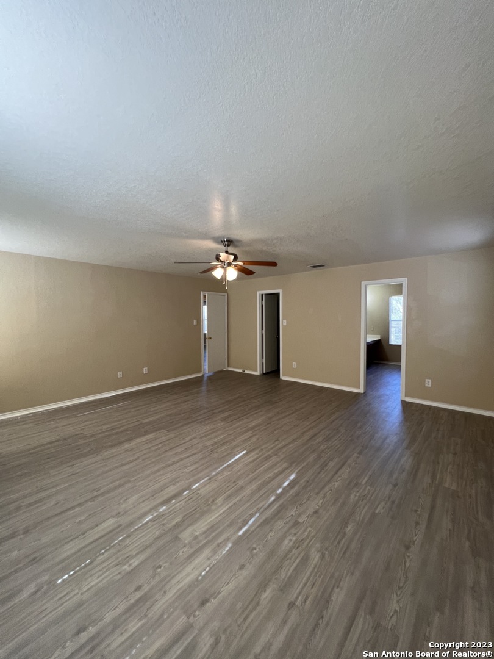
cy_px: 330
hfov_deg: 89.9
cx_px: 247
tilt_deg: -1.8
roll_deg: +0.1
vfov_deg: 106.2
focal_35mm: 13
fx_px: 247
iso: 160
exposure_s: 1/120
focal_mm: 1.57
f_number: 1.8
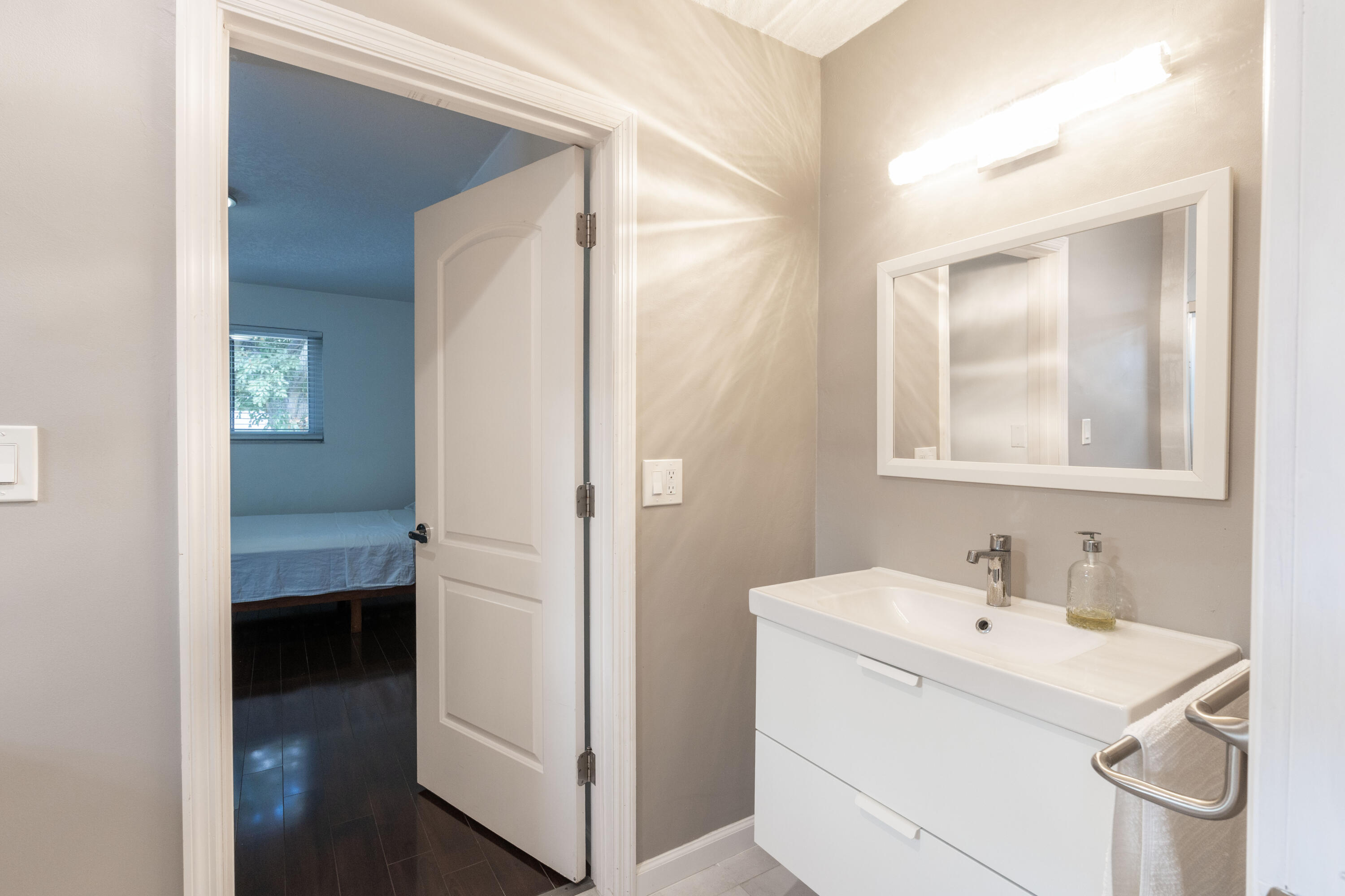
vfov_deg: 72.1
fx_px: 616
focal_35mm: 16
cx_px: 672
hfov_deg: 95.0
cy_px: 448
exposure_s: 1/10
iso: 320
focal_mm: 11
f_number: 6.3
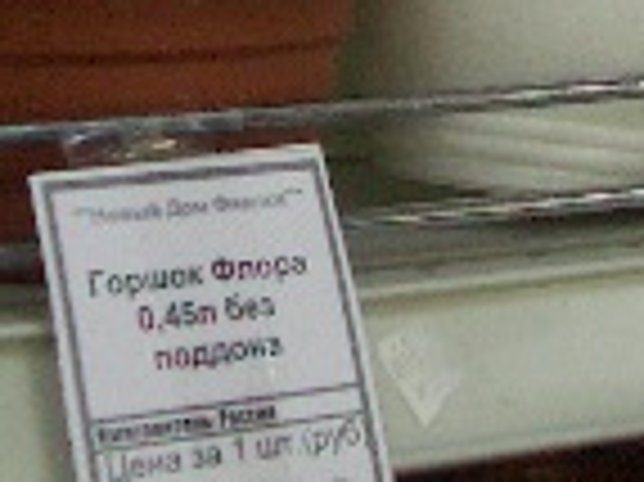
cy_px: -414
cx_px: 531
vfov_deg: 9.0
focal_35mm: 157
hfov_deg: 12.5
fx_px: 2918
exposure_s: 1/100
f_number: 2.6
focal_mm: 5.8
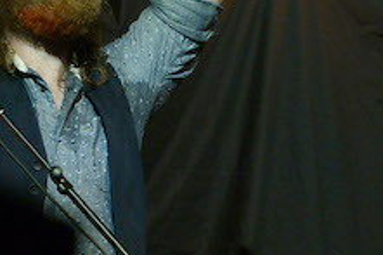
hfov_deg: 2.7
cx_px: 340
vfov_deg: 1.8
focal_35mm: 761
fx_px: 8090
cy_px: 28
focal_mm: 200
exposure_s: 1/250
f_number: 6.3
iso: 3200
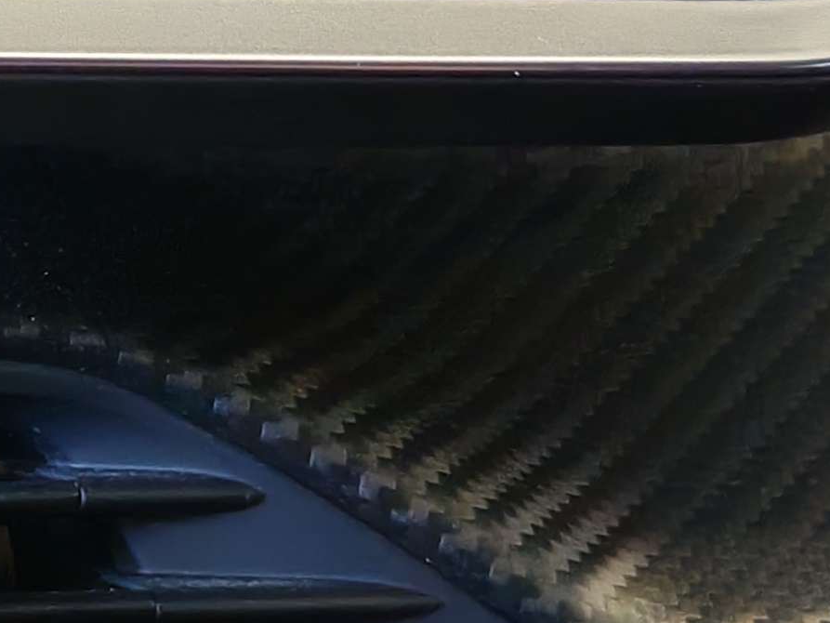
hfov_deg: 11.7
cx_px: -678
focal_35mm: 156
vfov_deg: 9.5
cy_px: 65
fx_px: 3741
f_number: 1.9
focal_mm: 6.12
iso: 1250
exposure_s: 1/100
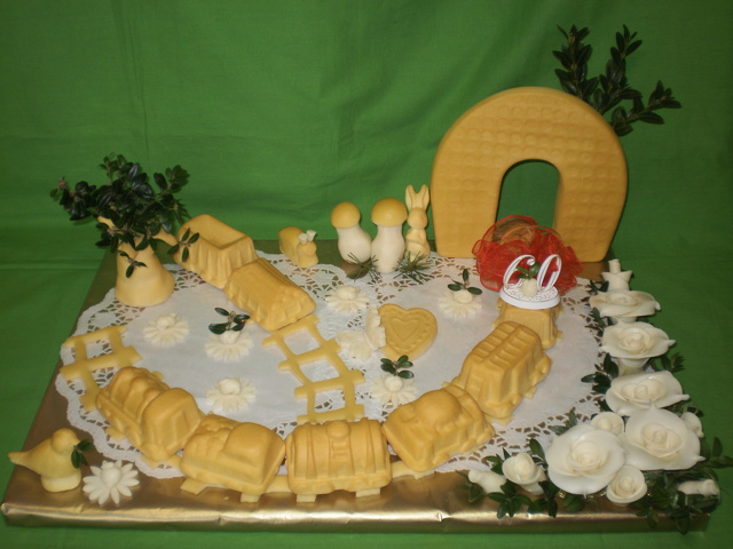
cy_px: 274
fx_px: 953
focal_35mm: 45
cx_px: 366
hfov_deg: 42.1
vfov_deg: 32.2
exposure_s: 1/40
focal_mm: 7.4
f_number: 3.5
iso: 100
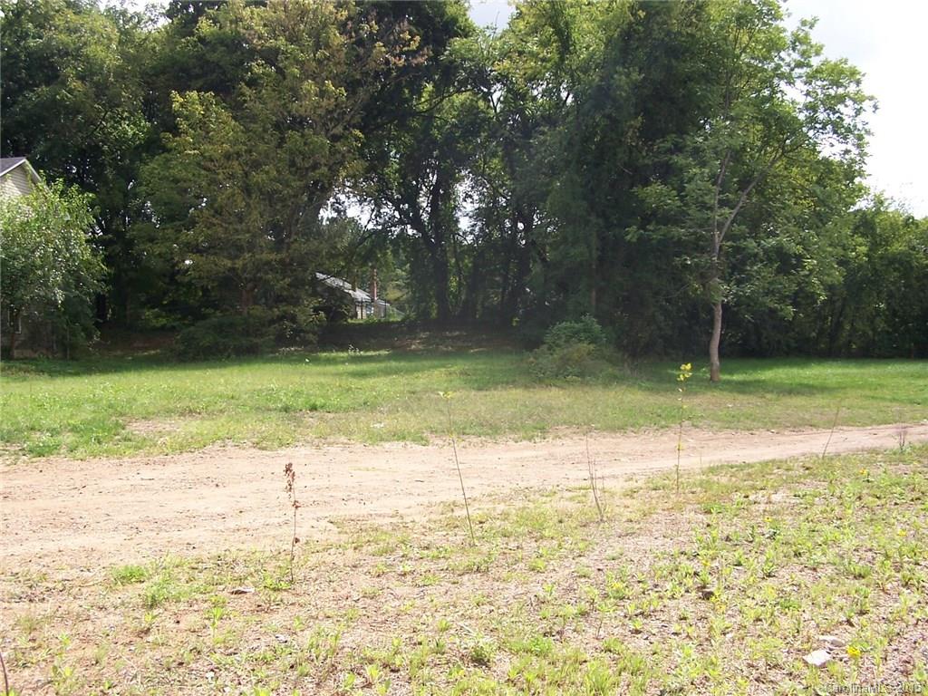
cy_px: 348
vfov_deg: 37.7
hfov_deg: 49.0
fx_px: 1019
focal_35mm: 38
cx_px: 464
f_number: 4
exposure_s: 1/350
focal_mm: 6.3
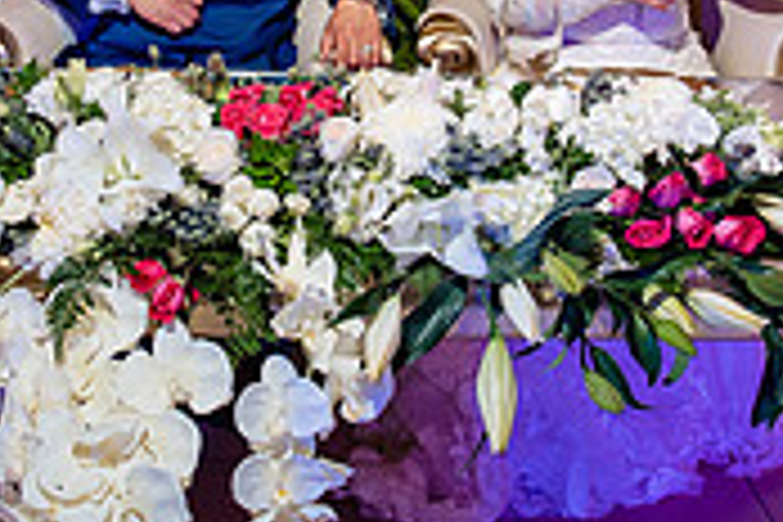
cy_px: 7
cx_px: 324
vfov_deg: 16.7
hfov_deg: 25.3
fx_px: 1740
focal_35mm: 80
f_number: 5.6
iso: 1250
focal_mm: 24
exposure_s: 1/125
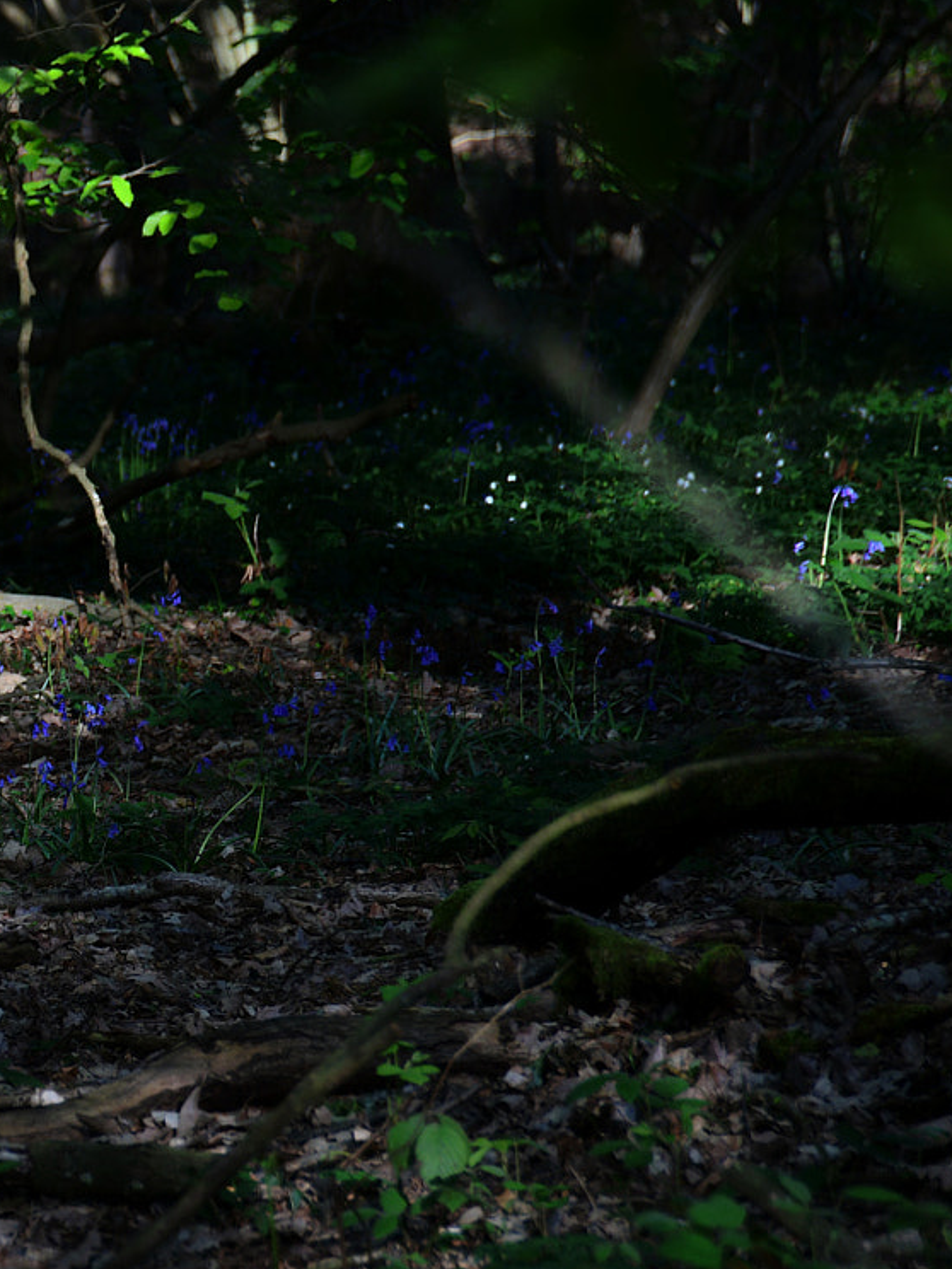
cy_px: 723
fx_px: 9094
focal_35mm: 248
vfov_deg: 8.0
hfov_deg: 6.0
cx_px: -256
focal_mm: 120
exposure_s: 1/125
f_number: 5.6
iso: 200
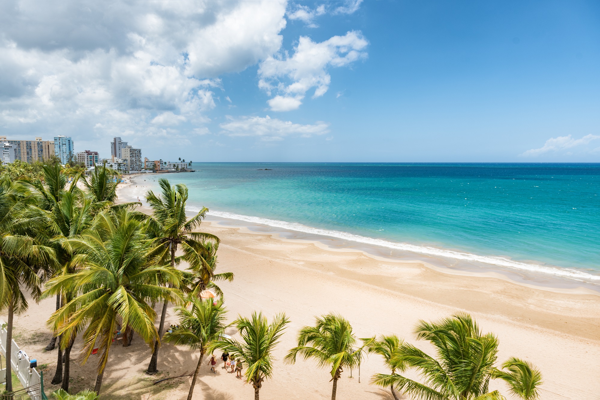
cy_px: 200
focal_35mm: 24
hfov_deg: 73.7
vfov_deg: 53.1
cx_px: 300
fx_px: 400
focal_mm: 24
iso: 125
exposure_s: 1/500
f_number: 5.6
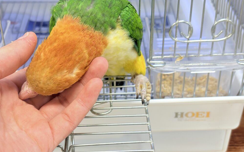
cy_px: 82
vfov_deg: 19.7
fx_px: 439
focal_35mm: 66
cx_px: 104
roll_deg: +4.2
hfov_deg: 31.0
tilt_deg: -33.0
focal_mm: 5.96
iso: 32
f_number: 1.6
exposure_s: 1/48
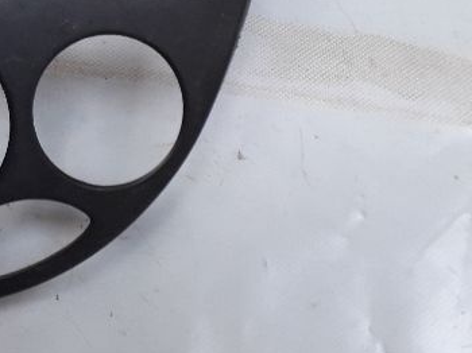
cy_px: -116
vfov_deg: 17.4
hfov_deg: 22.0
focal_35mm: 79
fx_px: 1076
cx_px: -154
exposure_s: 1/40
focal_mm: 3.6
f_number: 1.9
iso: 64
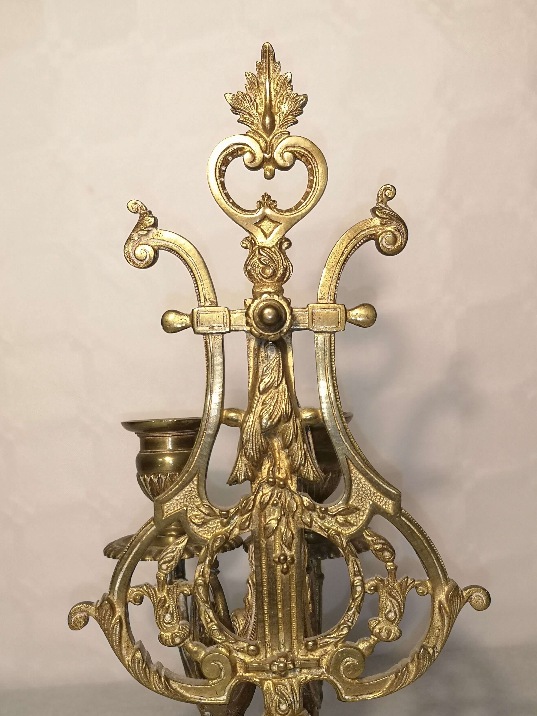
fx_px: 807
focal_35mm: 39
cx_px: 268
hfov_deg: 36.8
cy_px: 358
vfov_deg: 47.9
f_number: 1.8
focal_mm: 3.95
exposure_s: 1/50
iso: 64
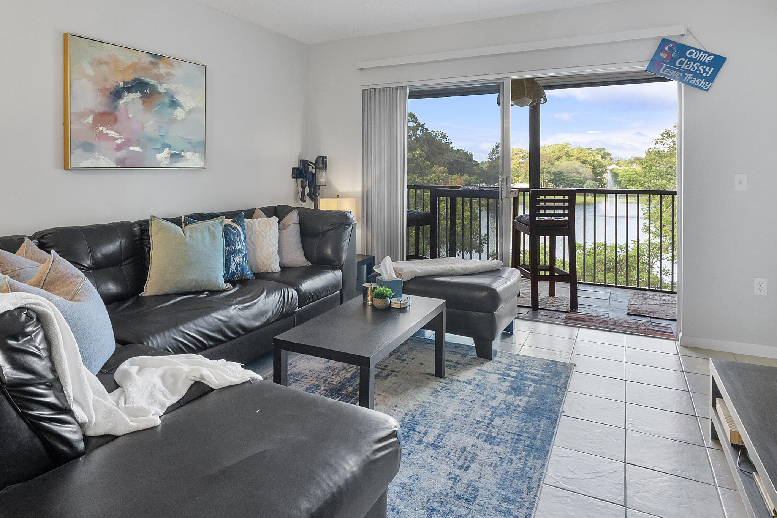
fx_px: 475
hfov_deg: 78.1
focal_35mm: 22
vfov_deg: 56.1
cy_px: 176
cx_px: 334
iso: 800
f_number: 8
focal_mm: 10
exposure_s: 1/25
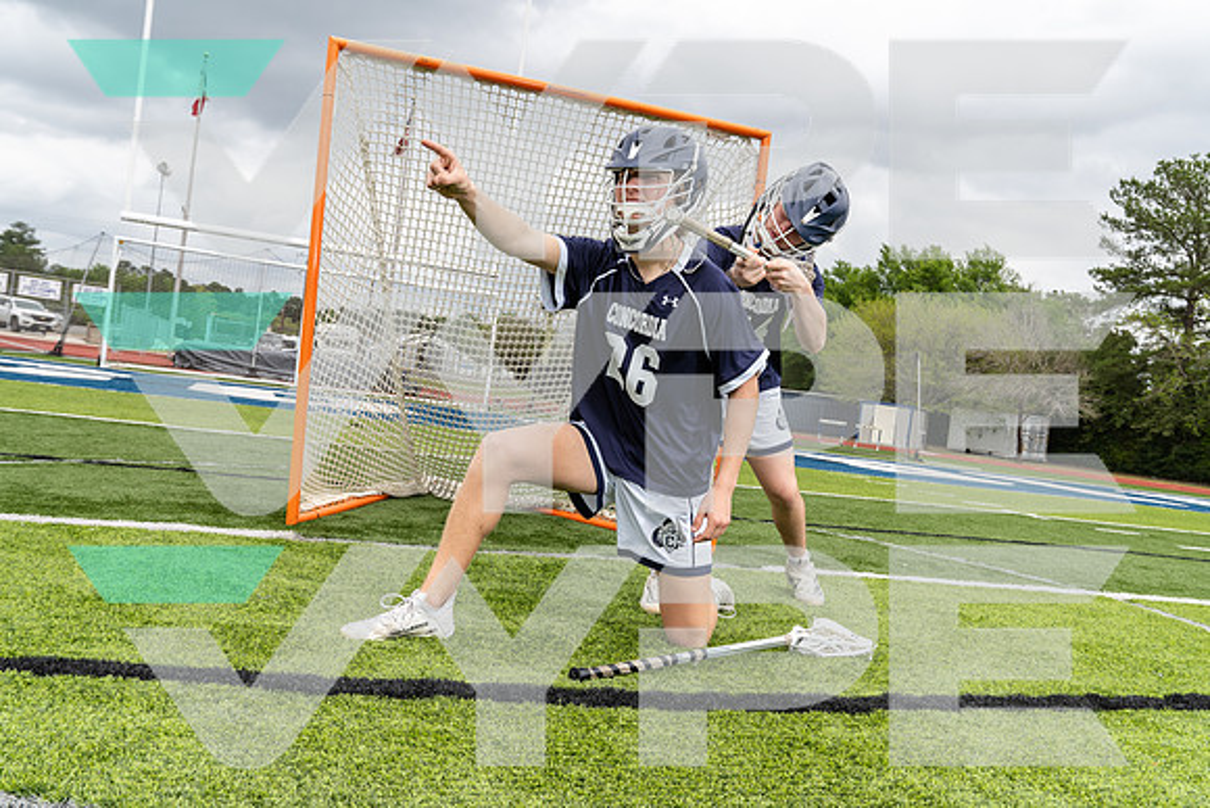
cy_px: 404
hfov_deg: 60.3
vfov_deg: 42.3
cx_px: 605
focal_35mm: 31
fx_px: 1042
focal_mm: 31
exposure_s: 1/250
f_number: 8
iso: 250
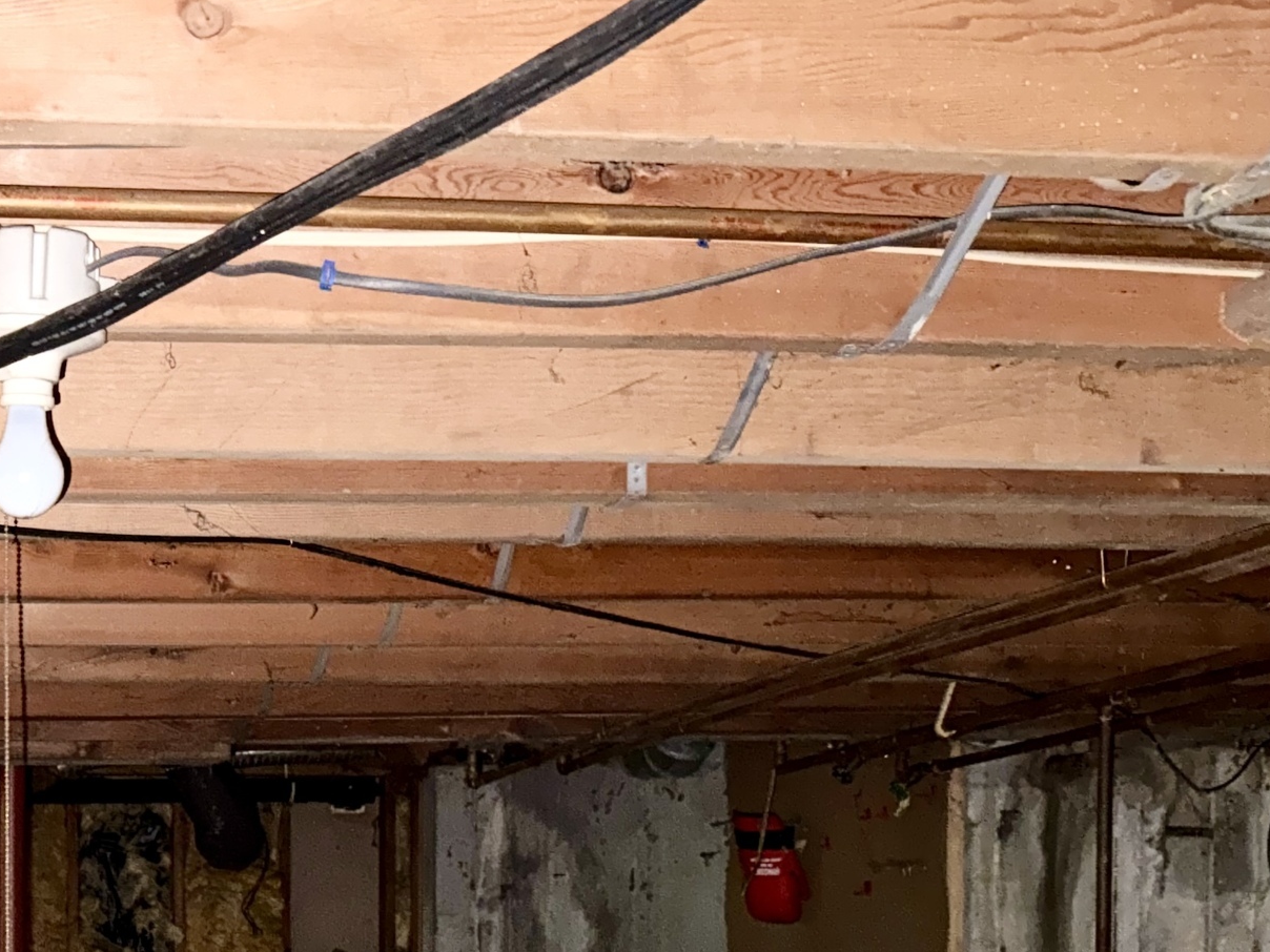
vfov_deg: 22.5
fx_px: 2238
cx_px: -6
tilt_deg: -2.6
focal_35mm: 61
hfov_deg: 29.5
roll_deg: +0.1
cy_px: 1084
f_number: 1.78
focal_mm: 6.76
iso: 400
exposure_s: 1/4
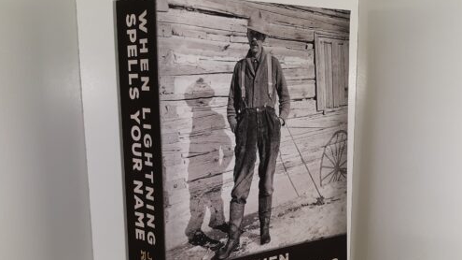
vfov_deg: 31.7
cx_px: 230
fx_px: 453
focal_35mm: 37
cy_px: 175
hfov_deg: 54.0
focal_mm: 3.7
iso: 40
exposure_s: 1/135
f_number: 1.7
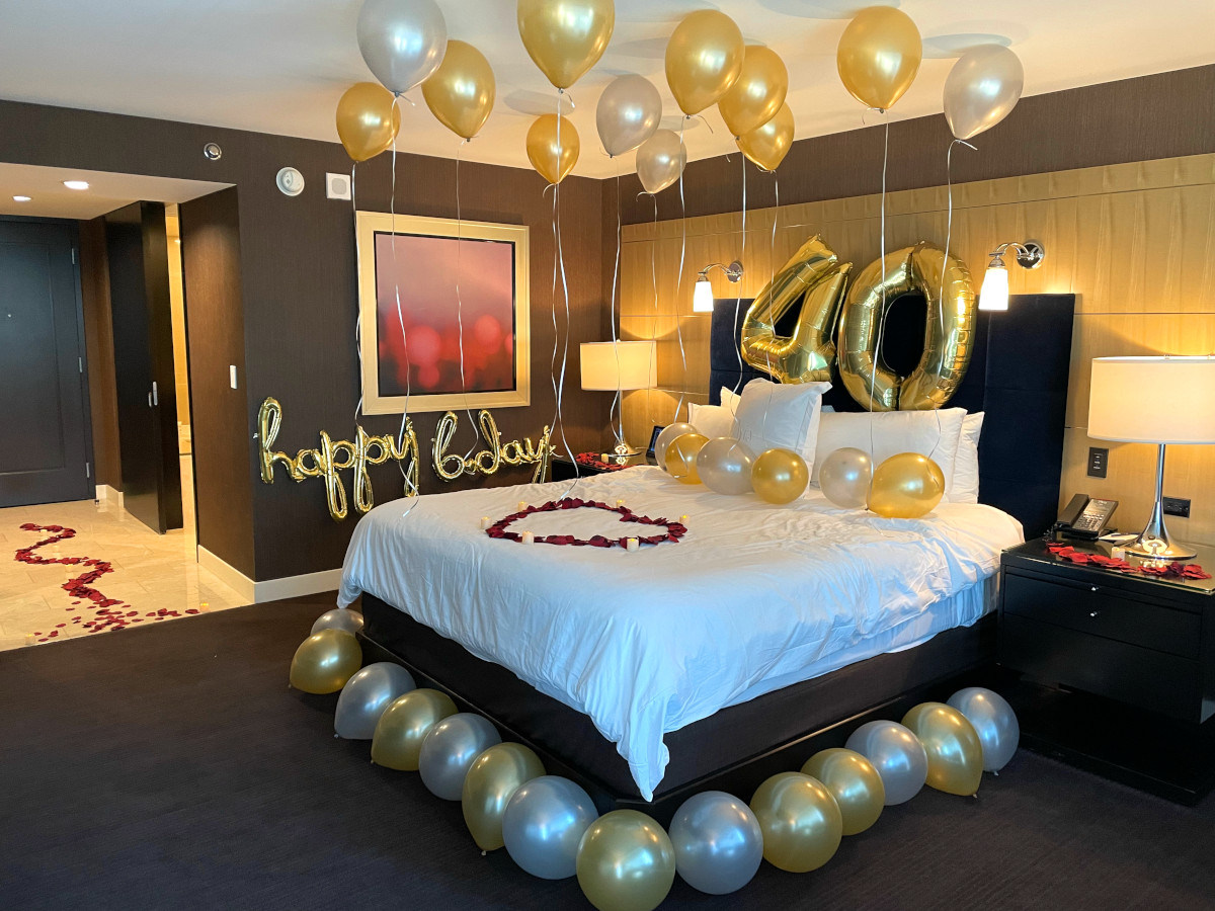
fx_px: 913
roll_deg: +0.0
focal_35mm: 26
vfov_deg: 53.1
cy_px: 456
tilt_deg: -7.3
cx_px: 608
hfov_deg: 67.3
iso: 320
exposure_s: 1/60
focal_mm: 4.2
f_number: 1.6
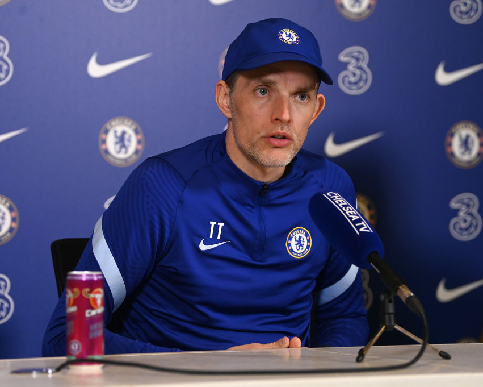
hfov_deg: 14.7
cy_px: 194
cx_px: 217
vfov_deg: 11.8
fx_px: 1873
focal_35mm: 131
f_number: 2.8
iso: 3200
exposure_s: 1/500
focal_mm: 116
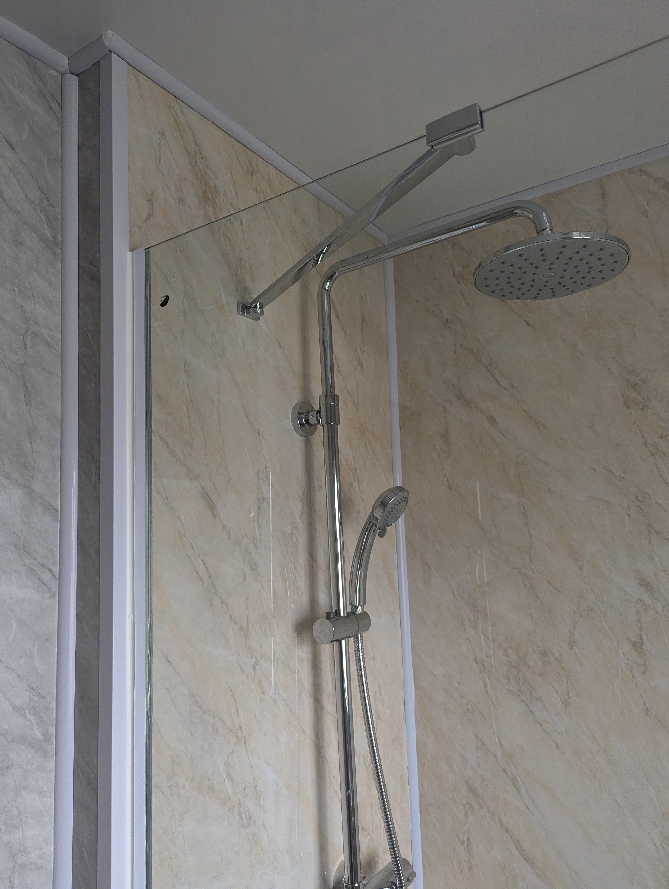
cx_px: 334
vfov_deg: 71.5
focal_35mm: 24
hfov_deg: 56.9
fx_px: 617
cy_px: 444
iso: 390
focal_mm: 6.81
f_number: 1.85
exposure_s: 1/558
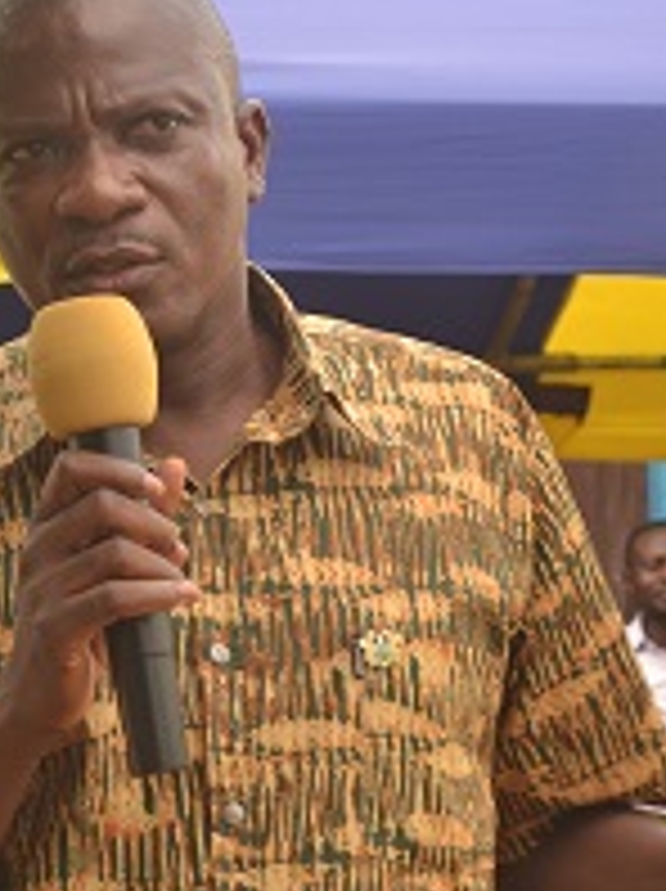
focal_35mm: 140
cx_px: 158
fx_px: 3599
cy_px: 374
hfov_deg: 10.5
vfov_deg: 14.1
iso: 200
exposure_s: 1/160
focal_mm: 48
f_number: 6.3
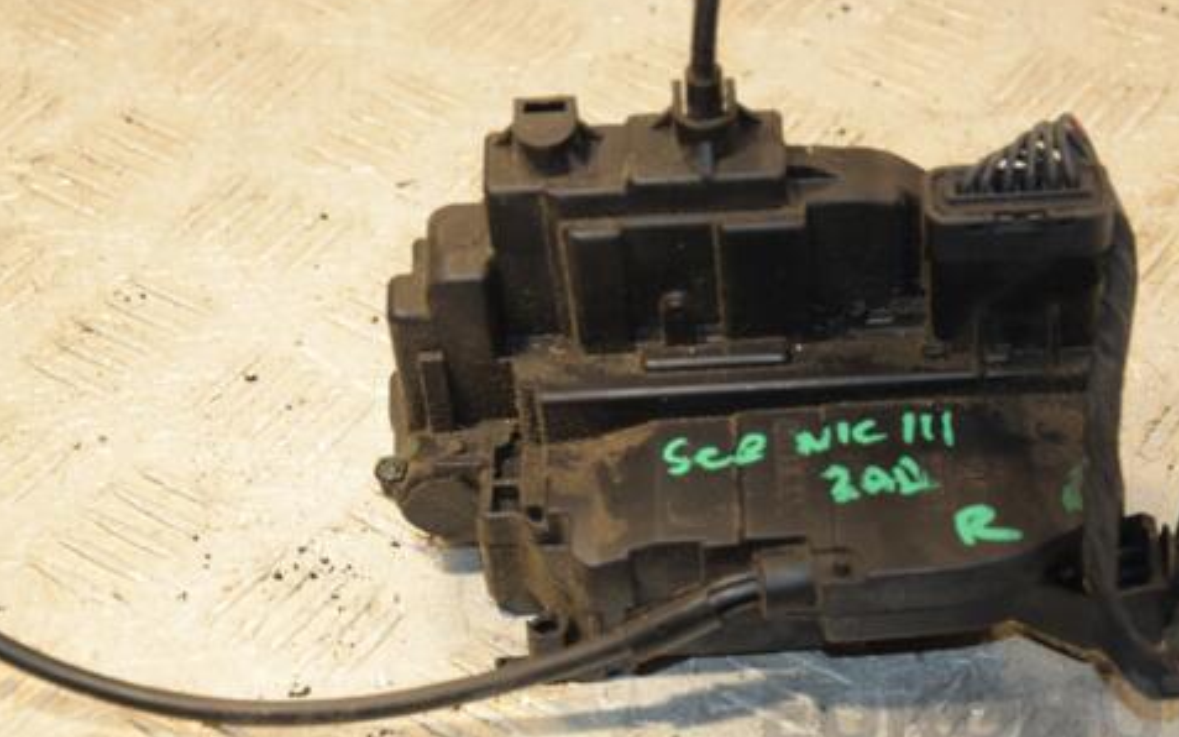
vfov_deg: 13.1
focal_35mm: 100
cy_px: 383
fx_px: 3213
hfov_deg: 20.8
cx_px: 717
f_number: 5
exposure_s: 1/200
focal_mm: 52
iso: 800
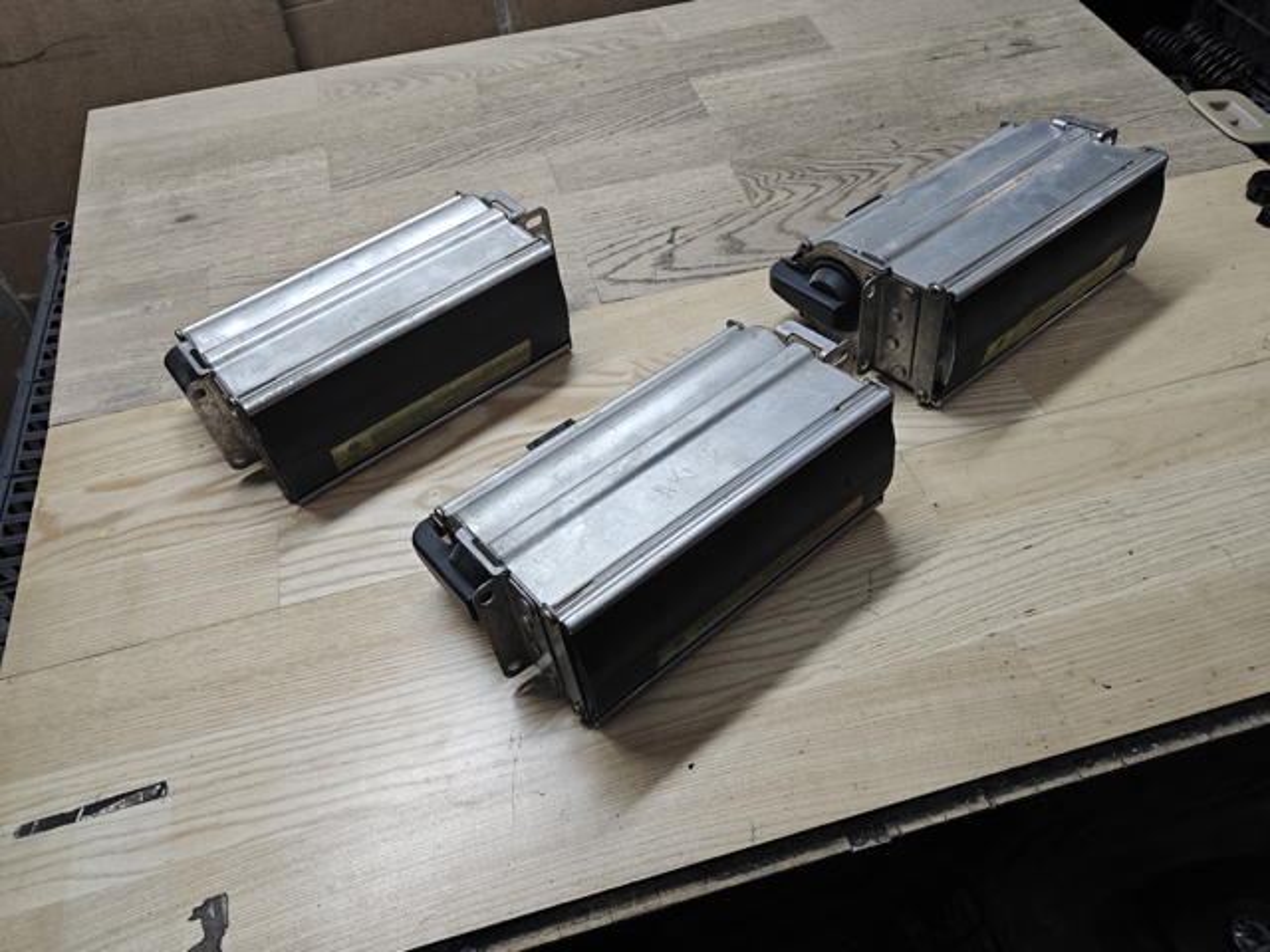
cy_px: 476
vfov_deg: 56.8
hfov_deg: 71.6
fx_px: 881
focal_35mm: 24
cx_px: 635
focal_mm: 5.59
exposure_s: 1/100
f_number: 1.8
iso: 640
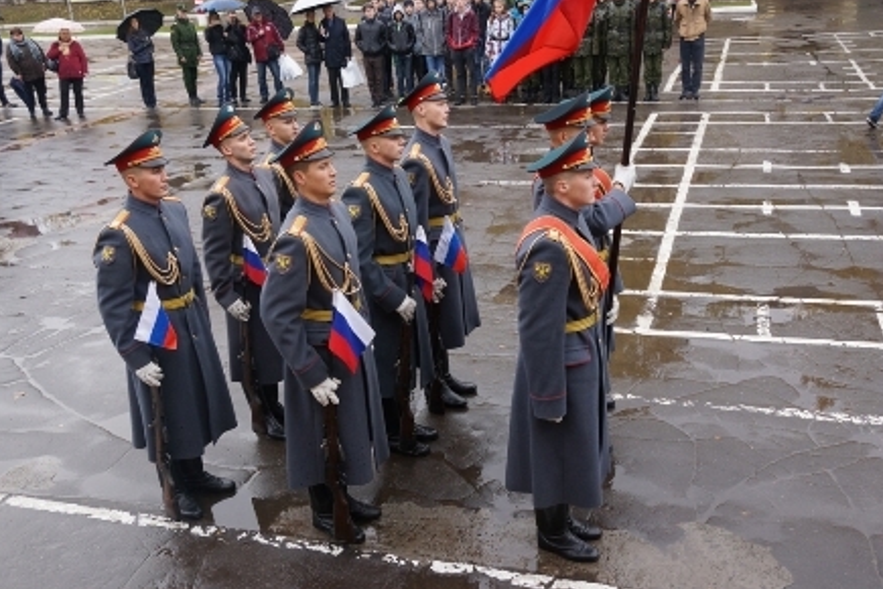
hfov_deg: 55.8
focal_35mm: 34
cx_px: 436
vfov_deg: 38.9
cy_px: 293
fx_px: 834
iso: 400
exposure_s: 1/160
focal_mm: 22
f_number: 6.3
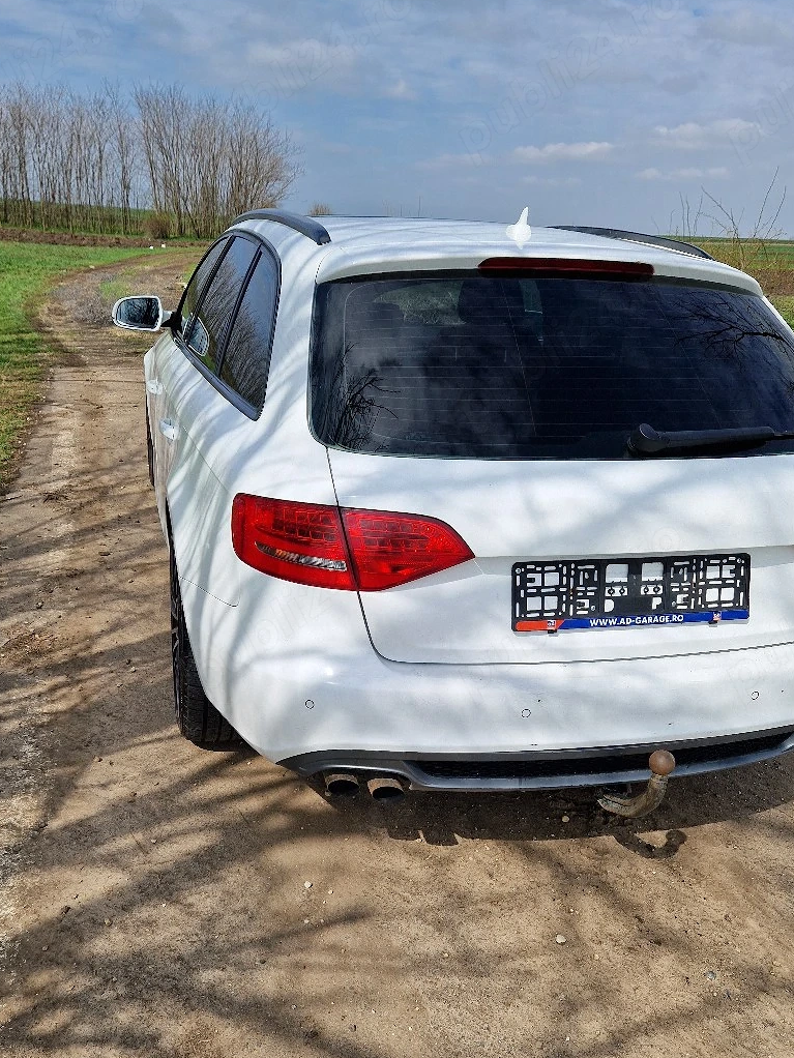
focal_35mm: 30
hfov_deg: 46.8
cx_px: 370
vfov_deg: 59.3
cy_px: 650
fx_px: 917
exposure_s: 1/3333
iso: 50
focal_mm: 5.4
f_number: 1.8
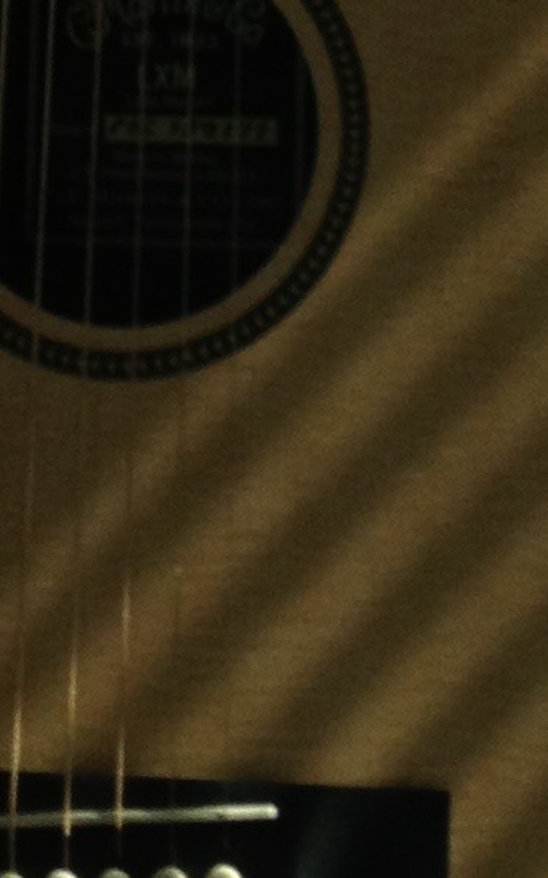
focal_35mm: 204
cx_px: 140
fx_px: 4877
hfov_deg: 6.4
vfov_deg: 10.0
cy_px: -412
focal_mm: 4.28
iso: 50
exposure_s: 1/925
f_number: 2.4
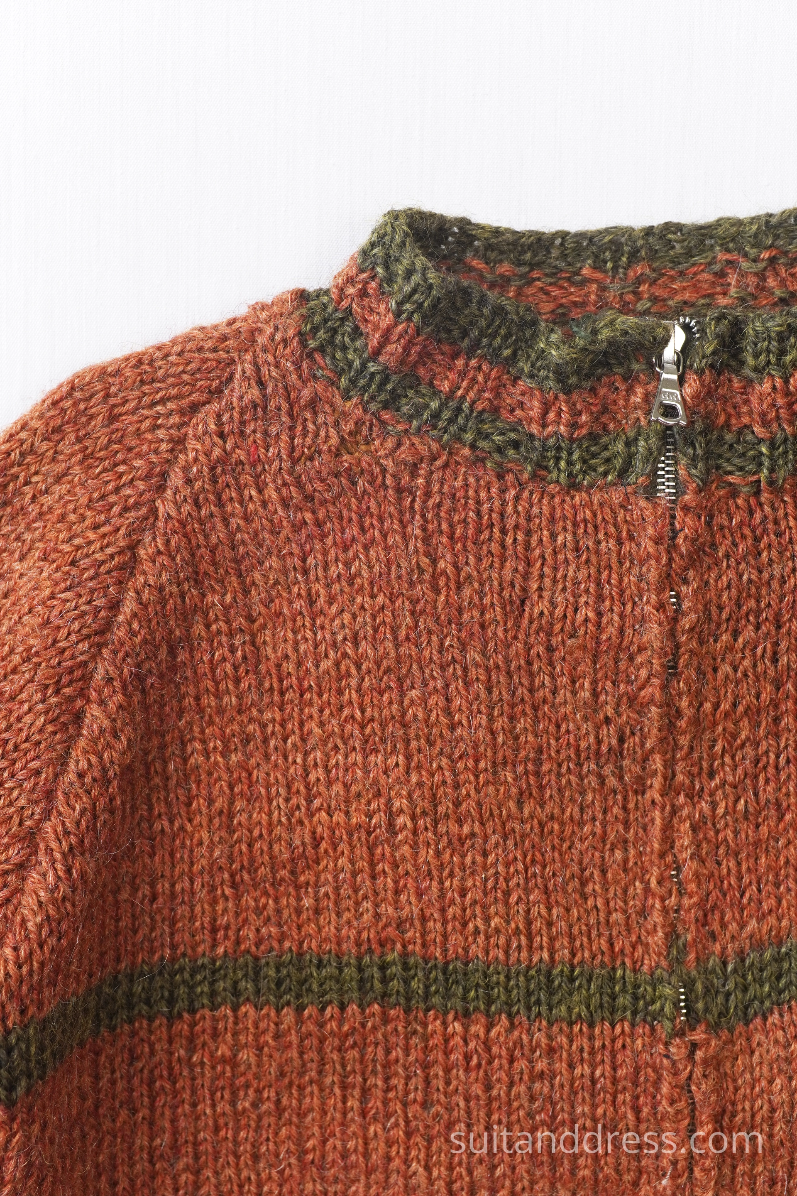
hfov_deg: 28.1
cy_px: 598
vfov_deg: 41.1
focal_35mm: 48
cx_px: 398
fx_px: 1594
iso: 320
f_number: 6.3
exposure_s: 1/50
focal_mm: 32
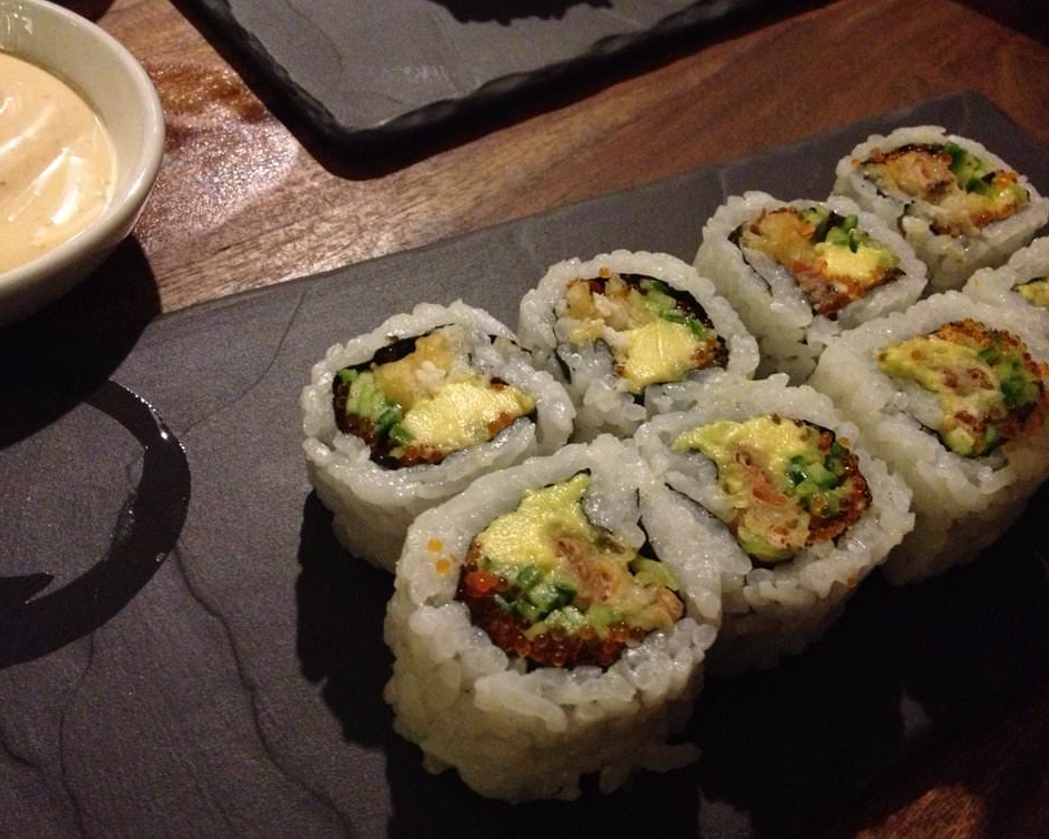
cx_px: 562
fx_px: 1149
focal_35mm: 37
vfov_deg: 40.1
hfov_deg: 49.0
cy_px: 420
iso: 640
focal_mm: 4.28
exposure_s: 1/15
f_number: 2.4
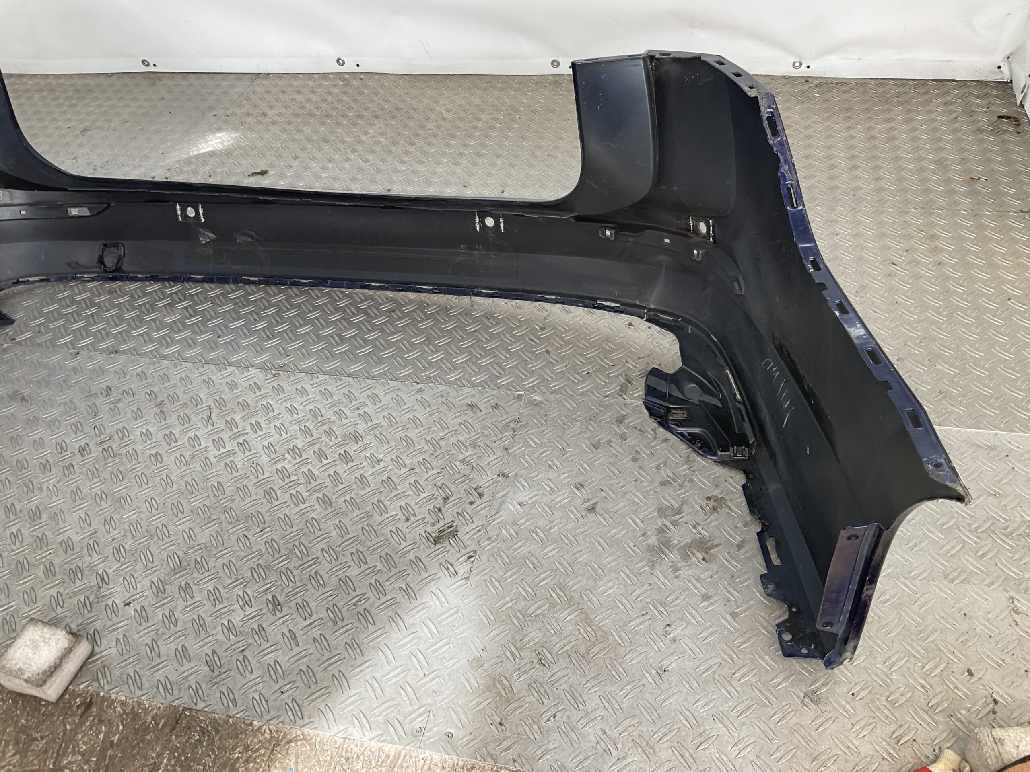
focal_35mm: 29
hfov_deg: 61.7
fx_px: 863
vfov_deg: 48.2
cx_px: 515
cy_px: 386
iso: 16
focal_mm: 3
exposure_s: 1/117
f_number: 1.8
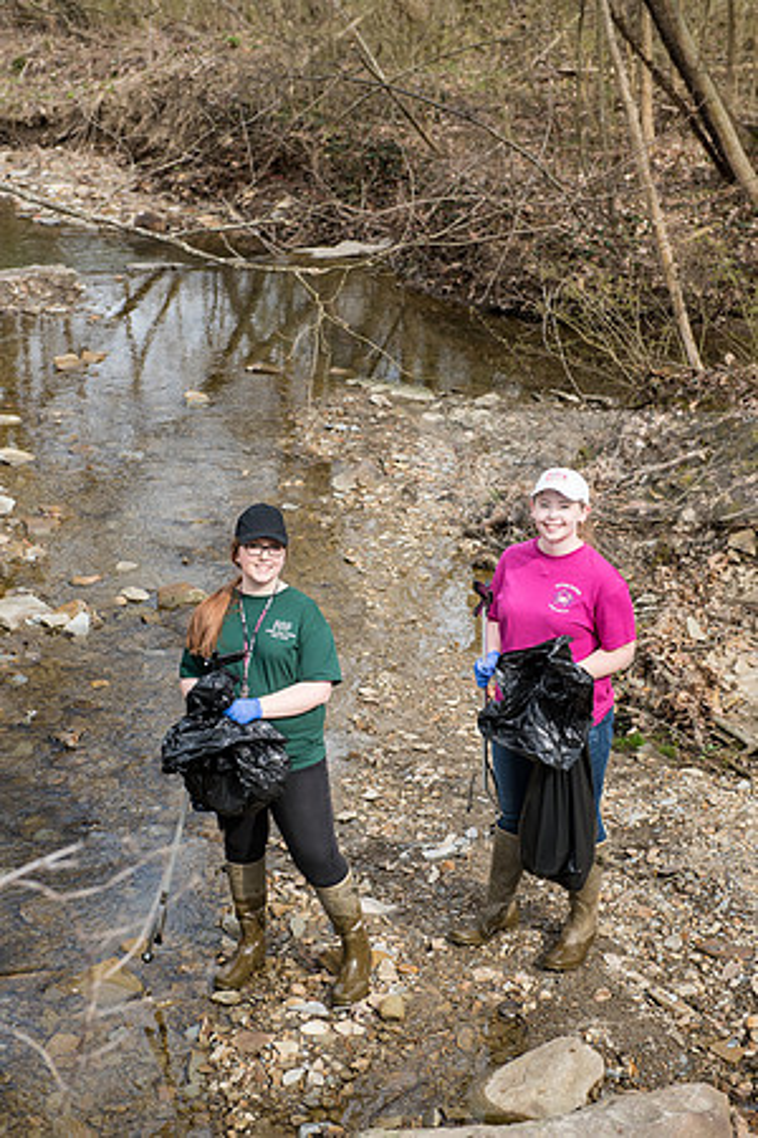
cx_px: 379
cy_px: 569
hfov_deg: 19.5
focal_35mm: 70
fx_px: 2211
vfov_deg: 28.8
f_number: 6.3
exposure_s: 1/800
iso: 640
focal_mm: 70
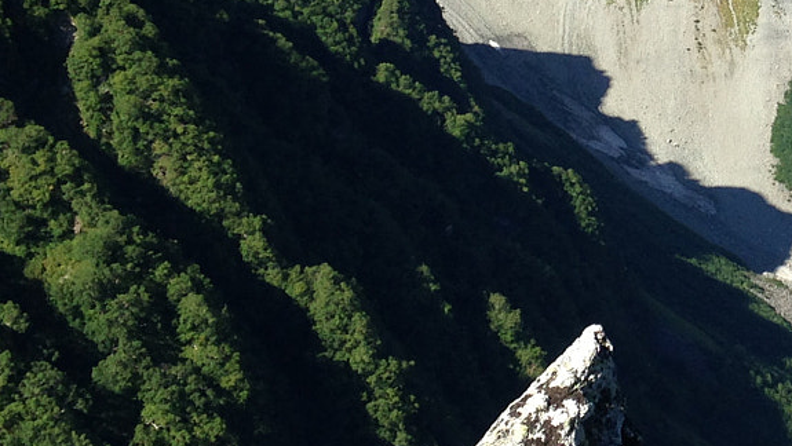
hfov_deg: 20.7
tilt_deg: -4.6
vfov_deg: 12.1
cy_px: 58
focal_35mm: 100
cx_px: 793
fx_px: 2101
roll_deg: -1.1
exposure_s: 1/985
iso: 50
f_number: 2.4
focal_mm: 4.12
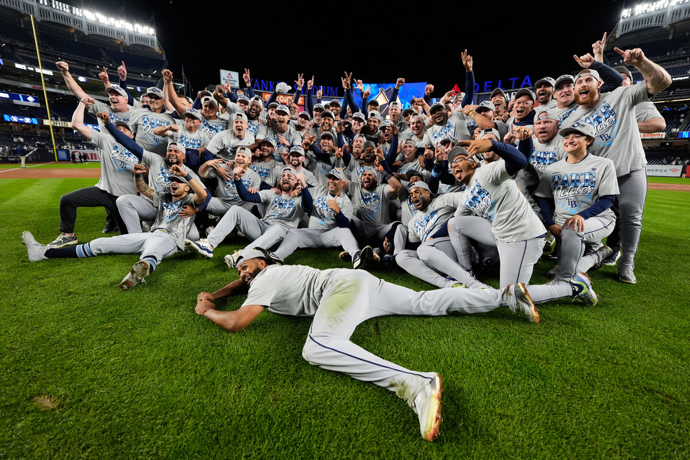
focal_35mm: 16
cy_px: 230
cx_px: 345
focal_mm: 16
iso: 2500
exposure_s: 1/2500
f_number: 2.8
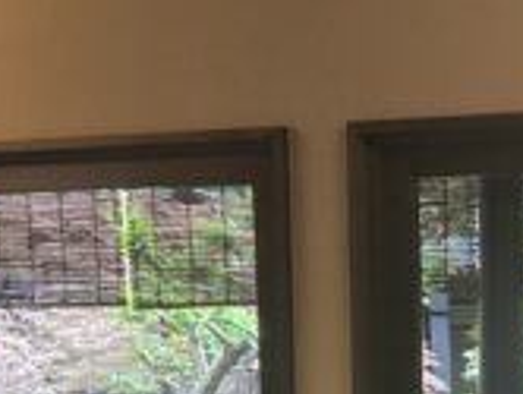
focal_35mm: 134
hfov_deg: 14.3
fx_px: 2027
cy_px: 725
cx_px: 611
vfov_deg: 10.4
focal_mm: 3
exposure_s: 1/50
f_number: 1.8
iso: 160
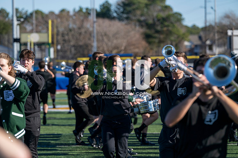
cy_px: 79
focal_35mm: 200
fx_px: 1322
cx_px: 119
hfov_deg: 10.3
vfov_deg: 6.9
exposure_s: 1/2000
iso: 250
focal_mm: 200
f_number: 5
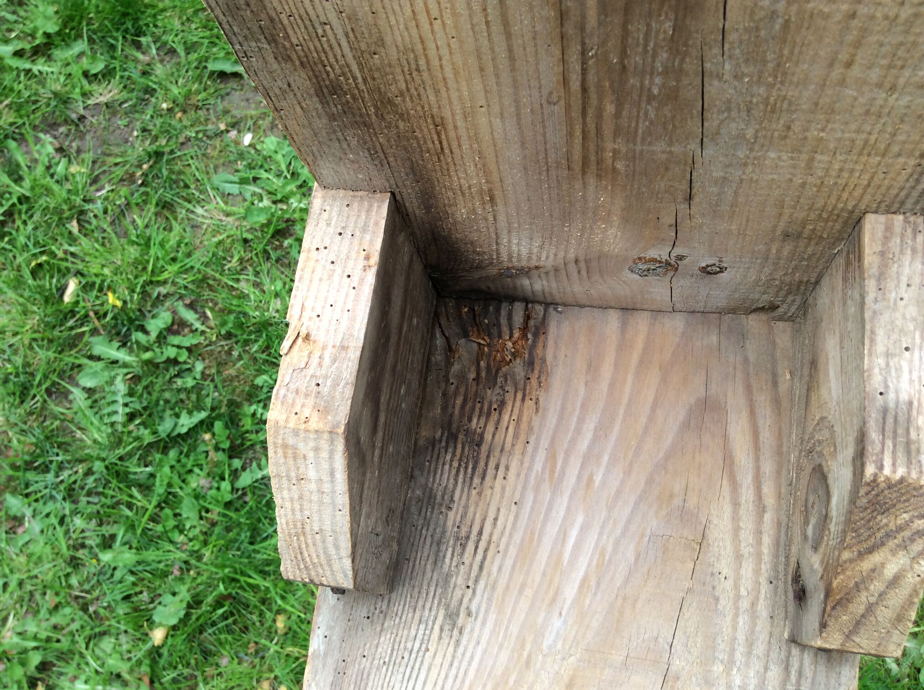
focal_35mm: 32
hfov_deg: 56.9
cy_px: 345
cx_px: 462
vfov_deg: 44.1
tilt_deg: -63.5
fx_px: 853
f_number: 2.4
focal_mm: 3.3
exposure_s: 1/234
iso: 32
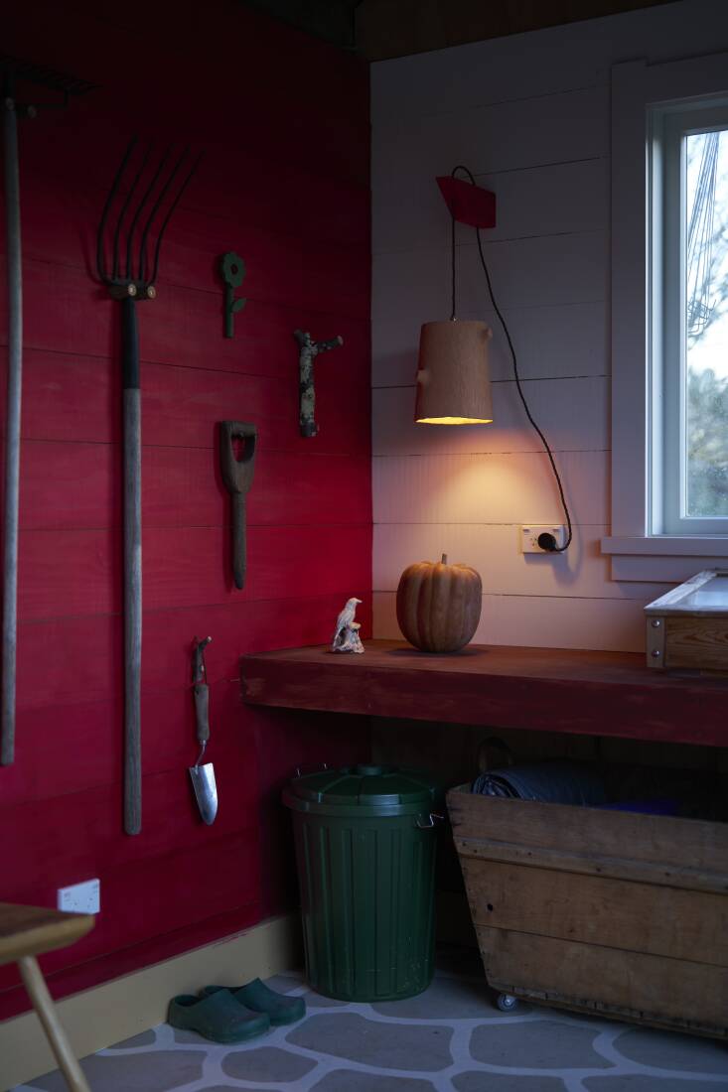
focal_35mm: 50
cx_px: 364
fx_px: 1517
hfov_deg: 27.0
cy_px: 546
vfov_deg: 39.6
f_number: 1.2
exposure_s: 1/200
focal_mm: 50
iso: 100
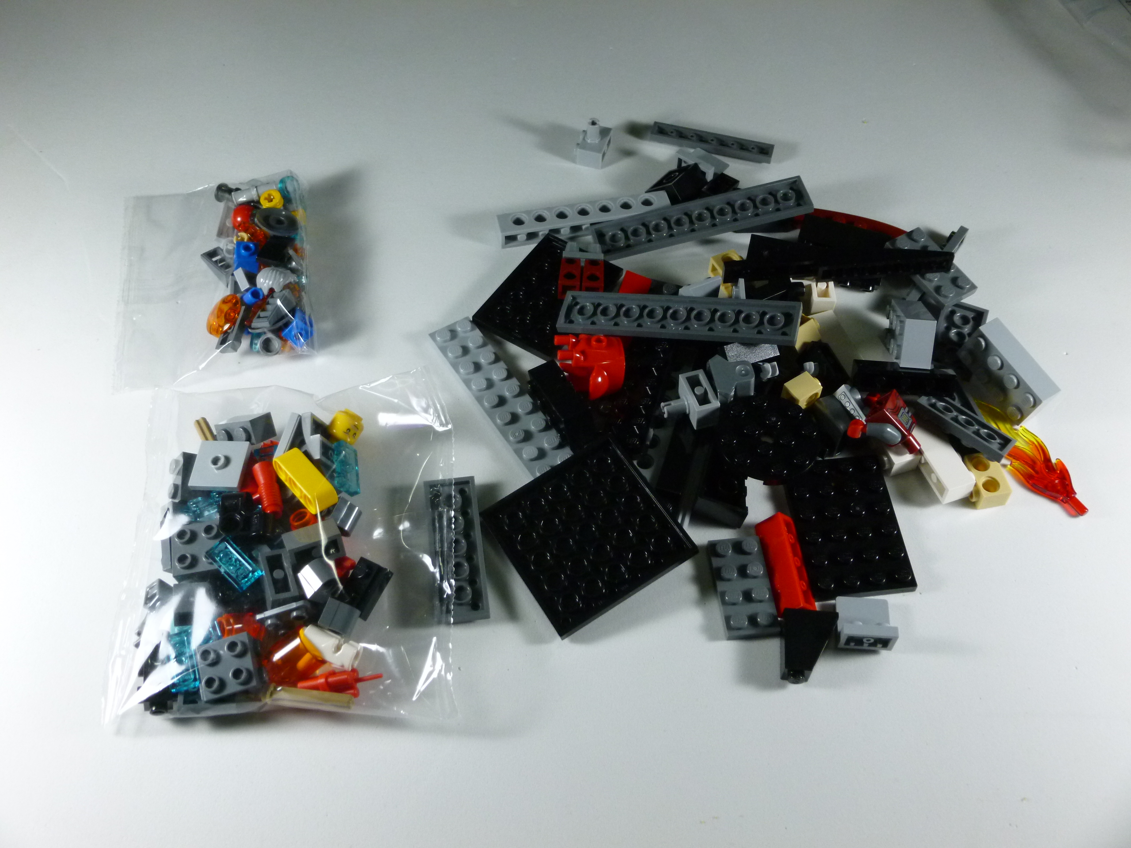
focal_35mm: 39
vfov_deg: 36.8
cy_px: 424
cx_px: 566
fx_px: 1274
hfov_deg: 47.9
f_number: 3.7
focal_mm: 6.9
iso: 250
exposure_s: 1/60
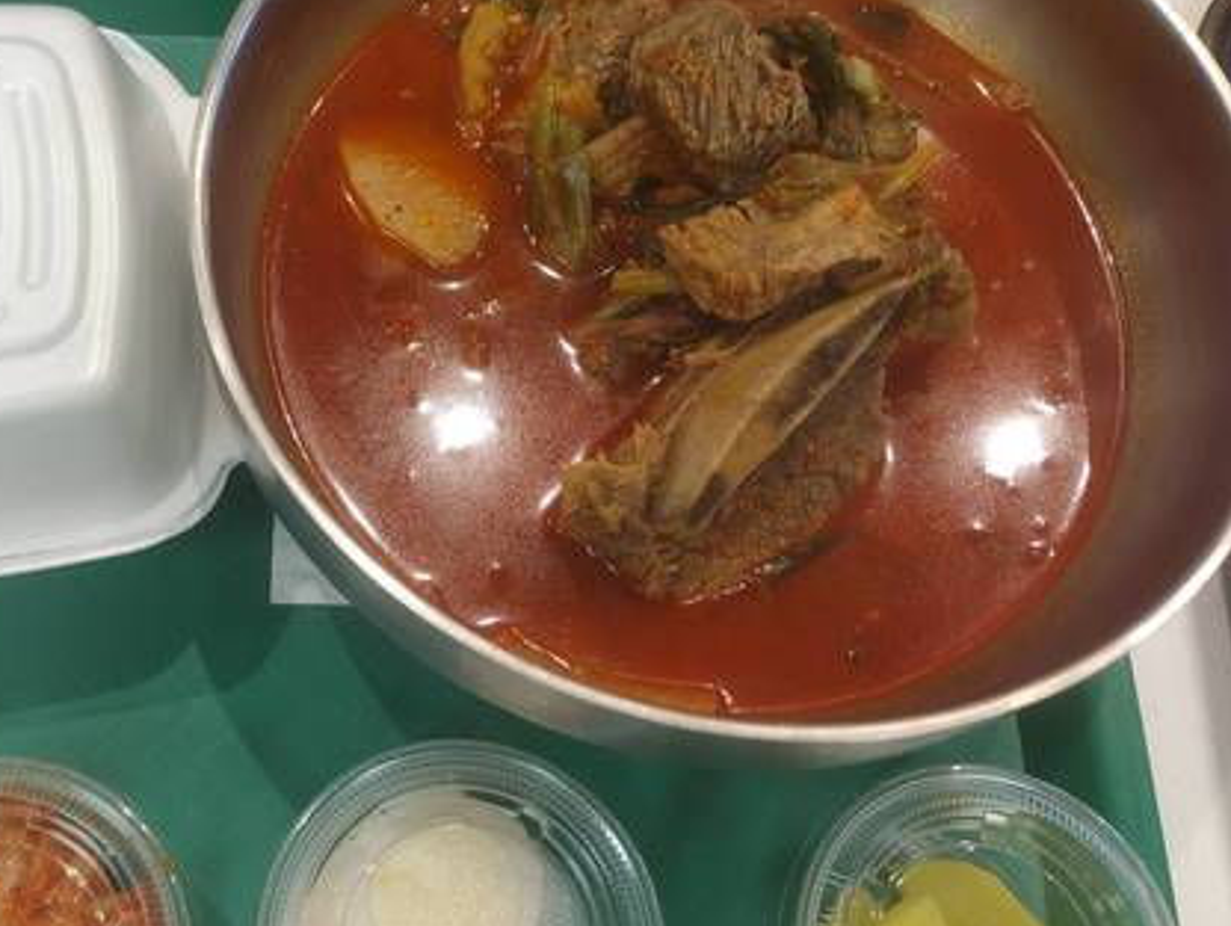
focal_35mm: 38
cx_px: 397
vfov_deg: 37.8
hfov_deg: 48.0
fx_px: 1353
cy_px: 497
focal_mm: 4.71
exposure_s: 1/60
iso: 129
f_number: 1.7
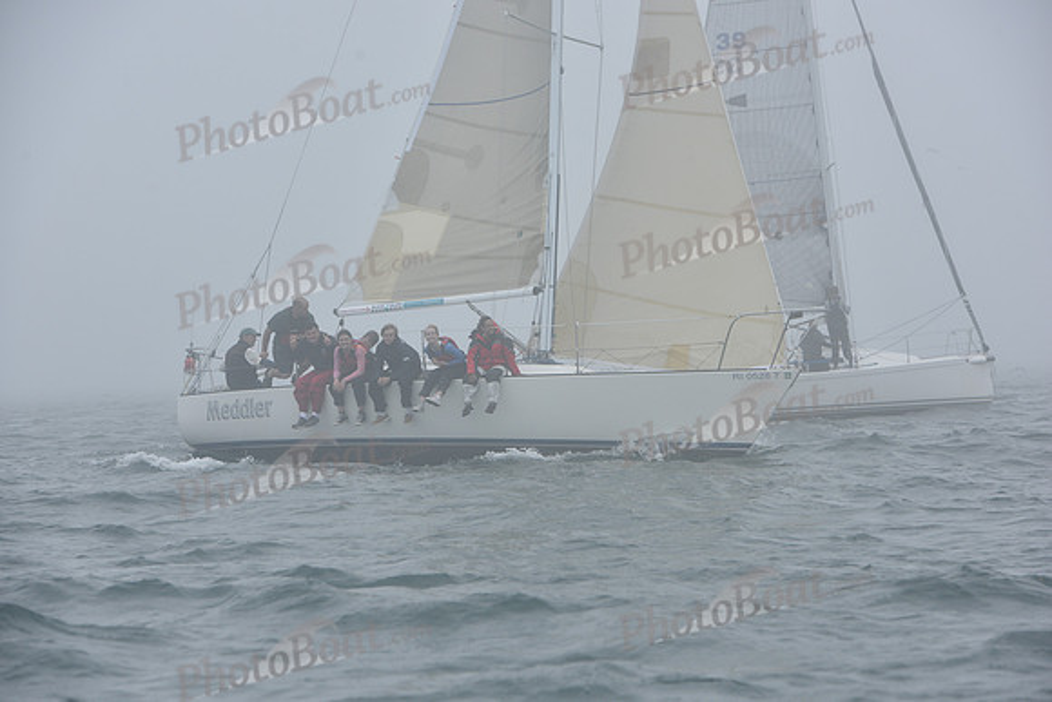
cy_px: 351
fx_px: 4092
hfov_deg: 14.7
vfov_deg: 9.8
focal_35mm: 140
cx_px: 526
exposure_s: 1/800
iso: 250
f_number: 8
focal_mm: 140
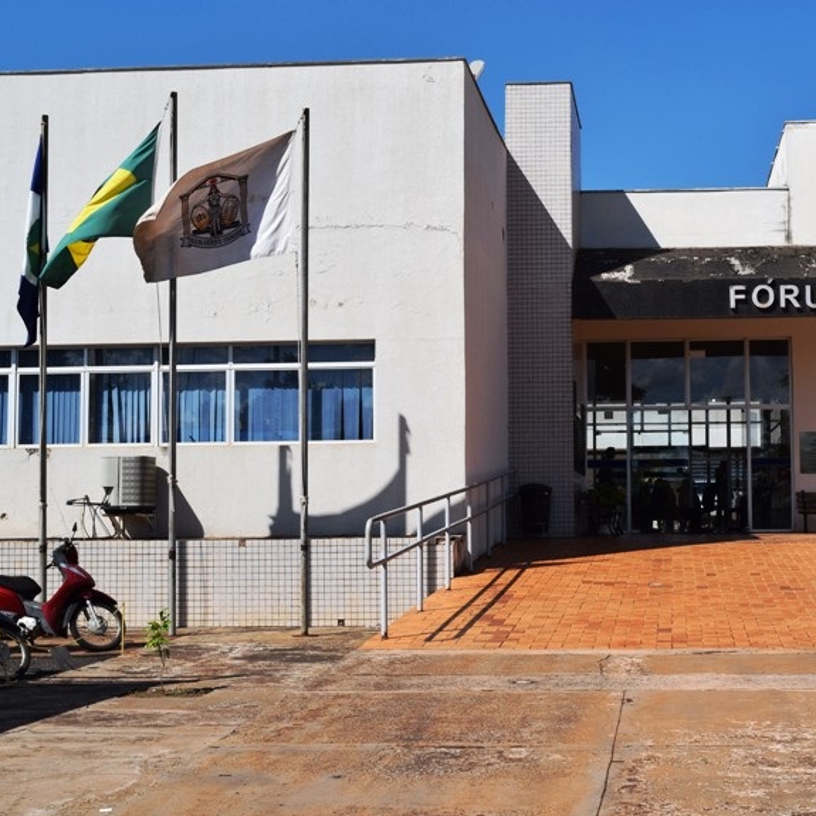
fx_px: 1646
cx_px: 579
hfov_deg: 27.6
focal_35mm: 62
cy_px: 393
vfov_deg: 27.8
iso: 200
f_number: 11
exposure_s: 1/500
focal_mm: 29
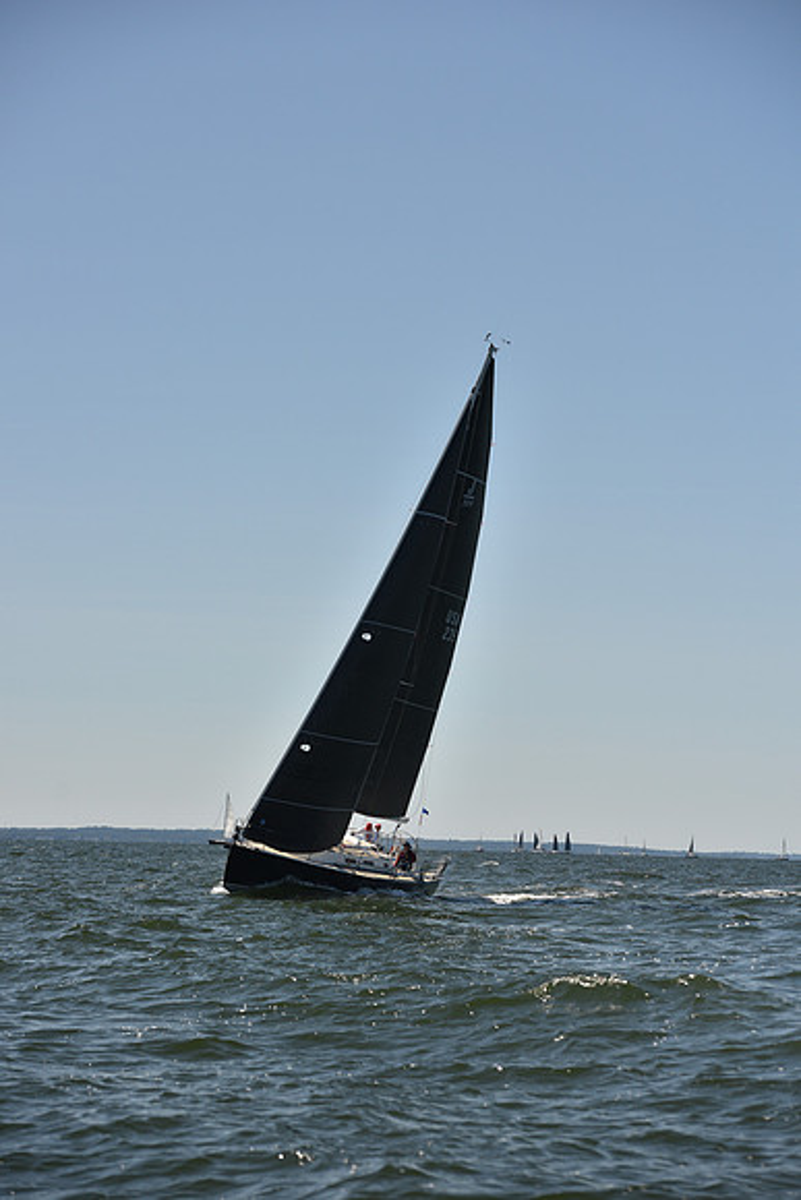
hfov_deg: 14.9
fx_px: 3068
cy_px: 600
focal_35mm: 92
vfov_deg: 22.1
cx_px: 400
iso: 250
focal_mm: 92
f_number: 5
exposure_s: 1/1250
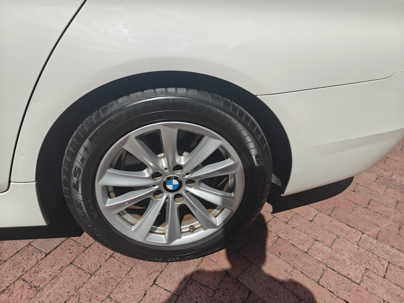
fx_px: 268
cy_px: 152
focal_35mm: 23
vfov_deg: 58.9
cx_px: 202
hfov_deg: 73.9
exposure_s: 1/4910
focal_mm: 6.06
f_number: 1.6
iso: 125
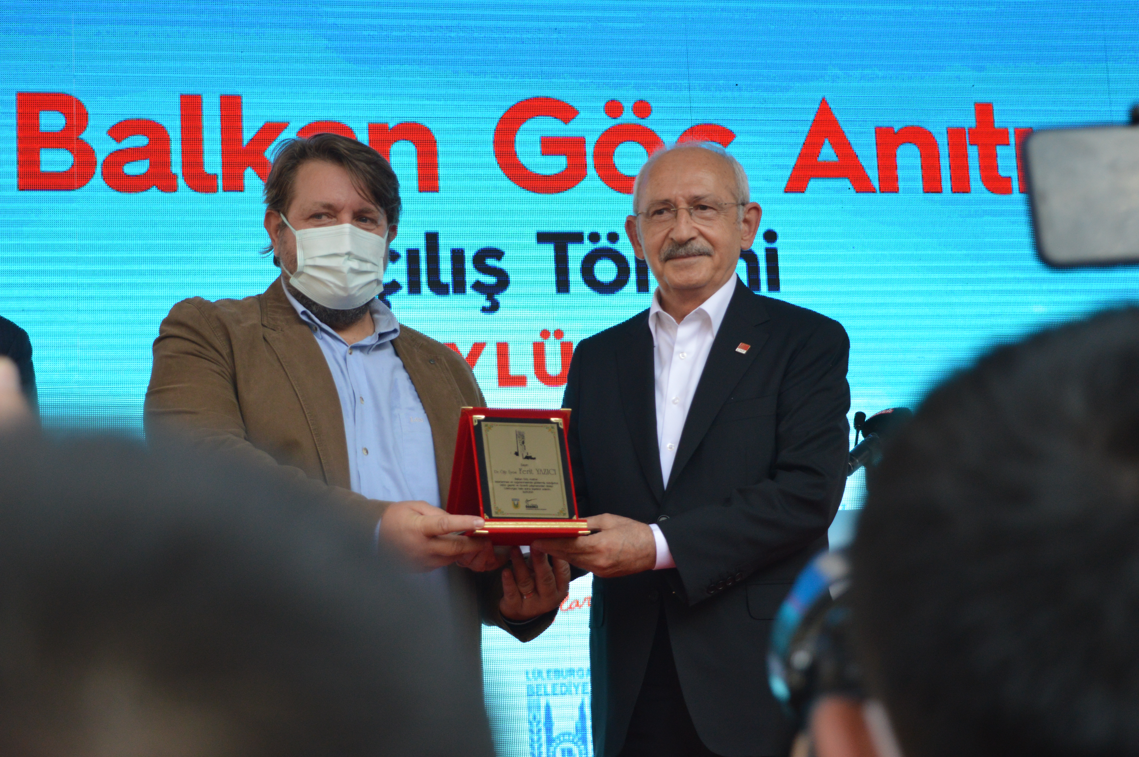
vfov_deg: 18.9
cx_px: 570
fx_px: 2276
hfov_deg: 28.1
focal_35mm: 72
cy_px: 378
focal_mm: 48
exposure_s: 1/800
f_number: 5.3
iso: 800
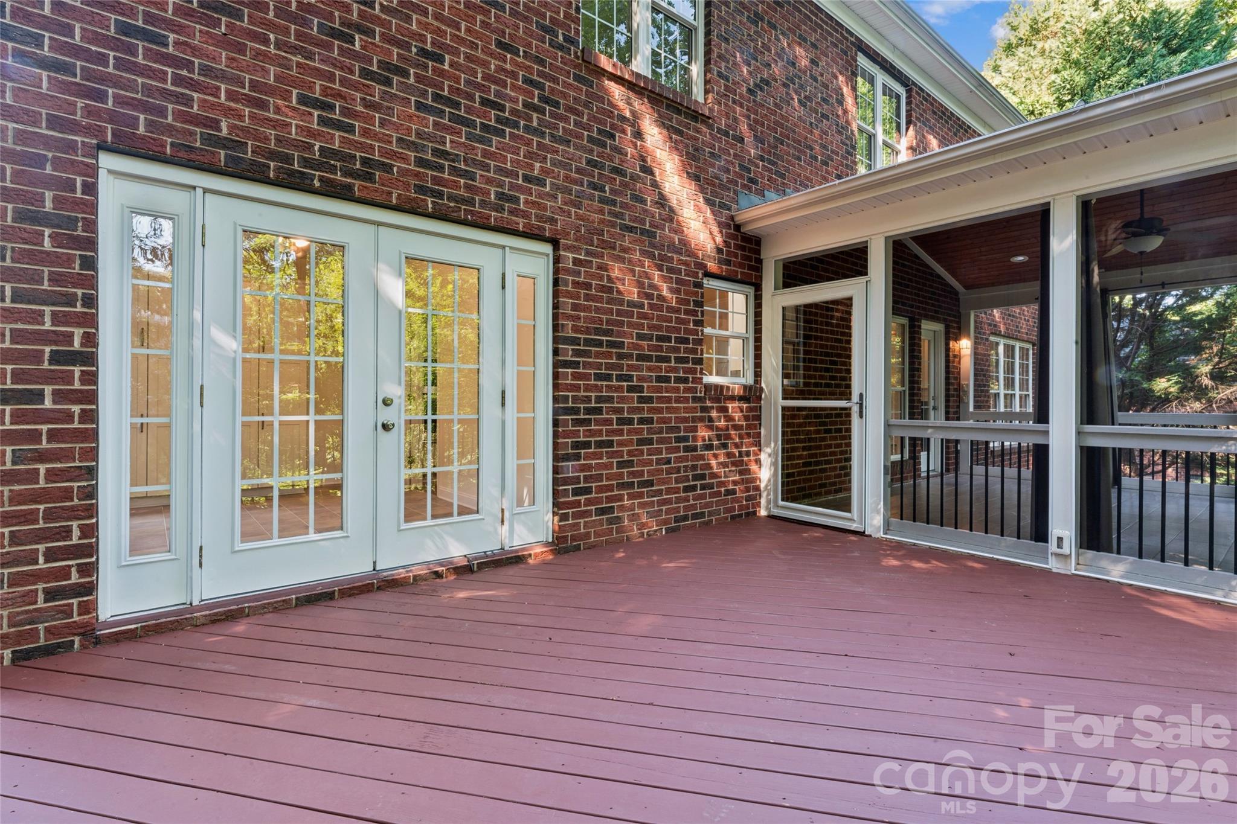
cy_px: 412
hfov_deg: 94.6
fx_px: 570
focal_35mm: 17
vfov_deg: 71.7
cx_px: 618
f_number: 22
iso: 100
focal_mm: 16.6
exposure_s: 2.5
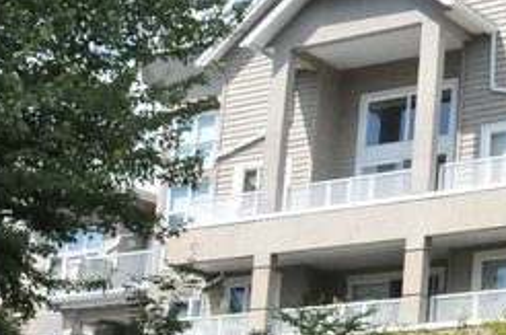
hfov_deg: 17.2
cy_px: 373
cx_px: 465
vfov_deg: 11.5
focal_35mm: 117
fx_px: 1641
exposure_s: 1/1600
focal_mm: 24
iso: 1000
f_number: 8
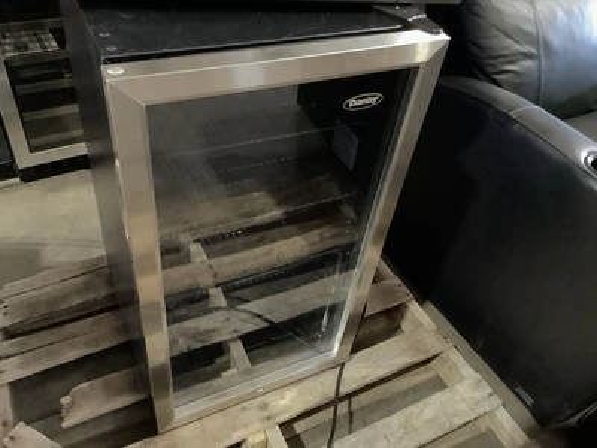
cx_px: 298
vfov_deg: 45.4
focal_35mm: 31
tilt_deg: -42.2
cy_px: 224
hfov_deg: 58.4
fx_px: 535
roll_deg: -6.6
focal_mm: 3.3
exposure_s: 1/24
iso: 640
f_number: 2.4
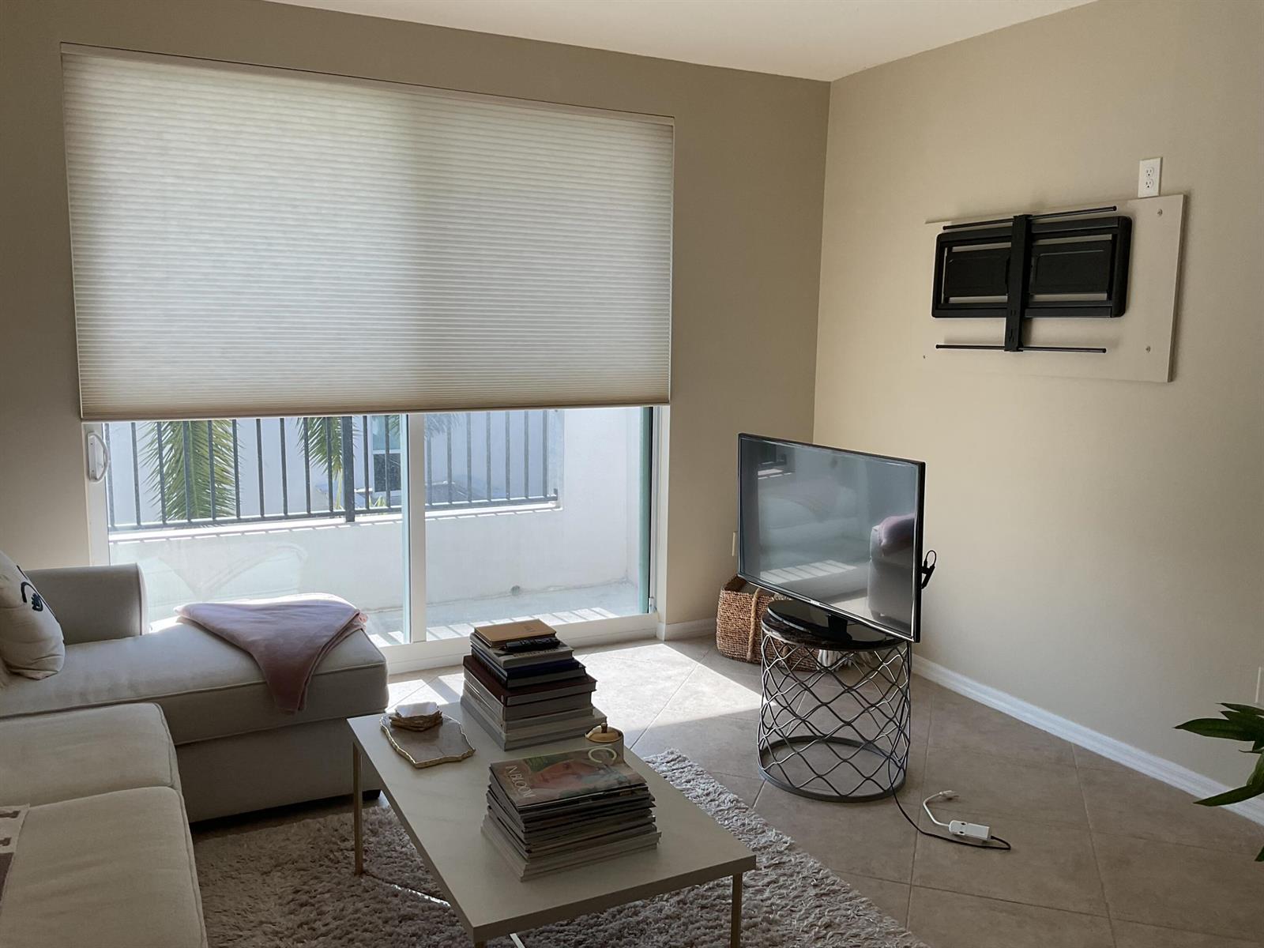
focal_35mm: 29
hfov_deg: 61.7
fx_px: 1059
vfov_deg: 48.2
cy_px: 474
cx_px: 632
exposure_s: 1/292
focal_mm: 3
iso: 16
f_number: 1.8
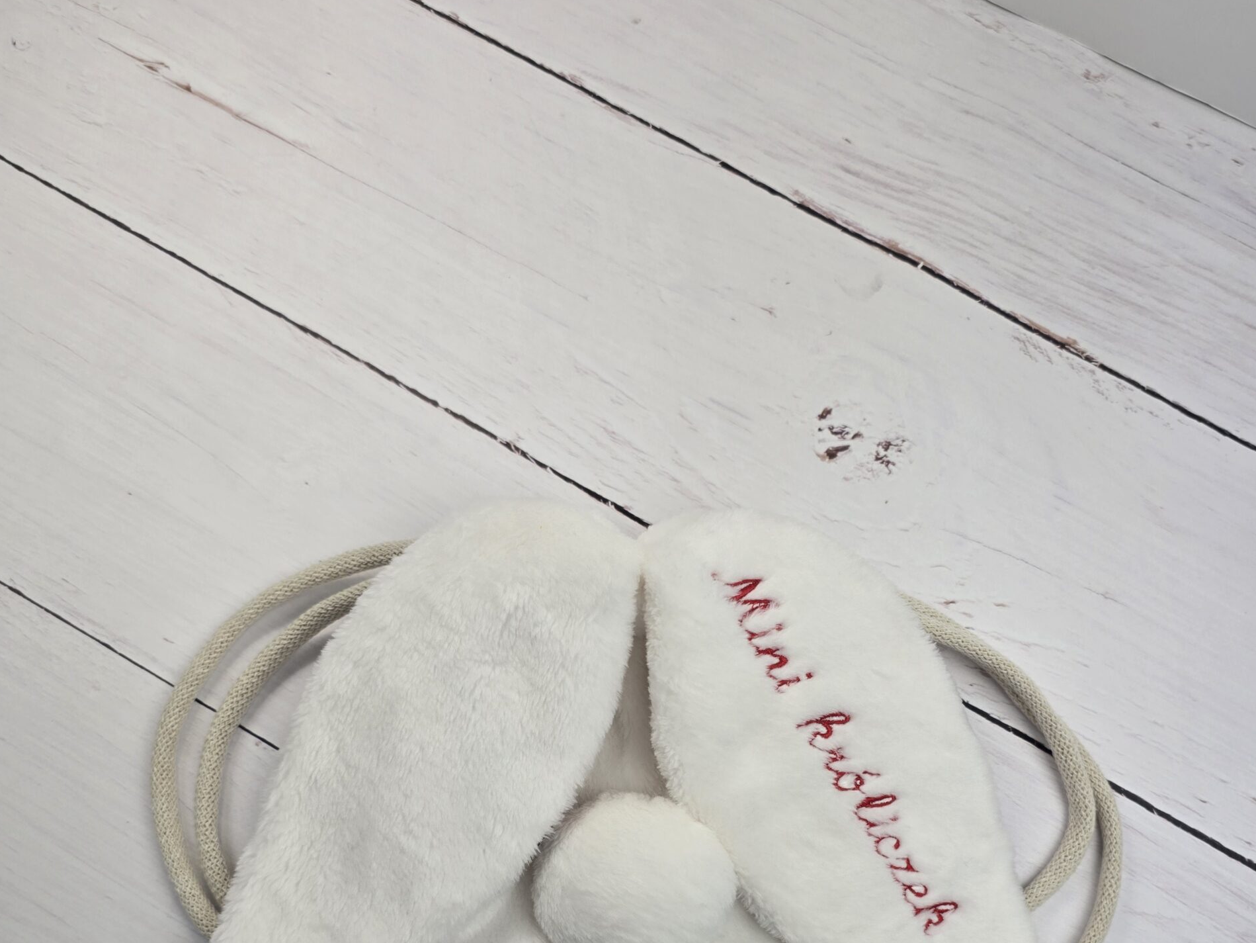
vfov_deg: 43.3
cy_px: 755
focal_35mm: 31
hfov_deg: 58.3
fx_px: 1125
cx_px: 627
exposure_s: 1/211
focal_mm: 6.3
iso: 12
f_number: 1.7
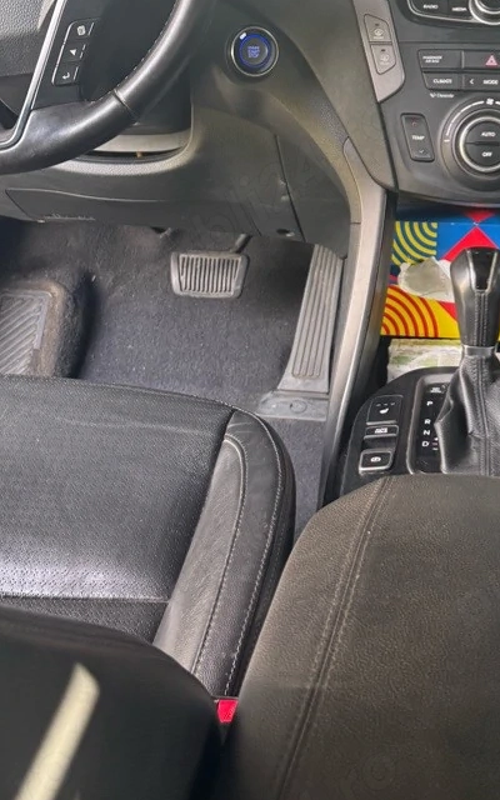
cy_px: 251
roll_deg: -0.6
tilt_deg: -25.0
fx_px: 1156
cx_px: 345
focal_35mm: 53
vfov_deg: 37.7
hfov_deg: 24.3
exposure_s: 1/95
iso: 200
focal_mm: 6.76
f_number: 1.78
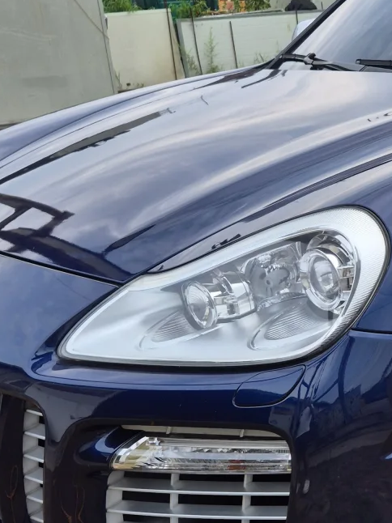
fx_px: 861
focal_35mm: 57
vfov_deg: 33.7
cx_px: 467
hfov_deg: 23.5
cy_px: 303
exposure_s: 1/190
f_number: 1.8
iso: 25
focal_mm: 5.4
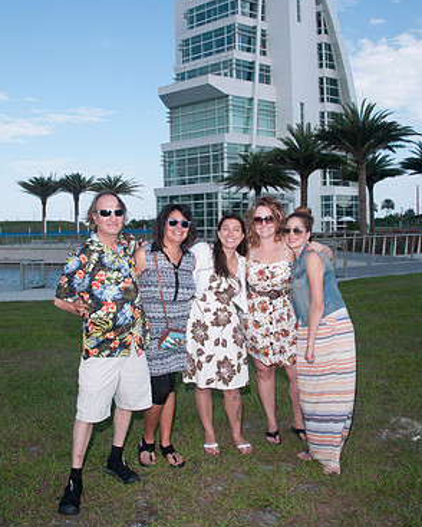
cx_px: 212
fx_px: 484
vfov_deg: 56.9
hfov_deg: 47.1
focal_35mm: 31
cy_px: 223
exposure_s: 1/250
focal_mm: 18
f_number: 9
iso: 100
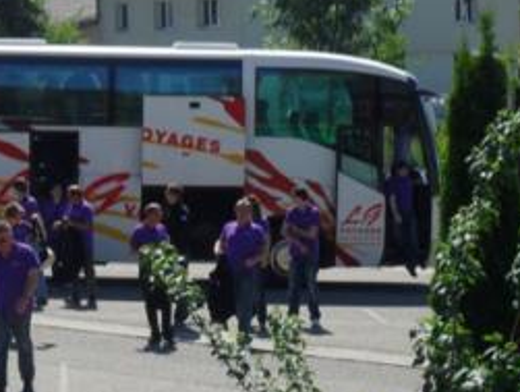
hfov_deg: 11.2
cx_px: 307
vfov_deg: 8.4
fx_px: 2663
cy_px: 101
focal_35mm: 177
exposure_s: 1/350
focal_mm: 15.7
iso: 100
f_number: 5.5
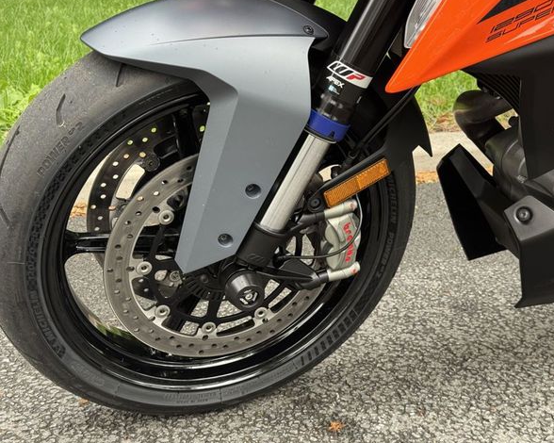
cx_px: 270
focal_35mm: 51
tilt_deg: -19.2
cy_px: 221
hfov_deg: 36.7
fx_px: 836
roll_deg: -1.0
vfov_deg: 29.7
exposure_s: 1/60
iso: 100
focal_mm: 6.76
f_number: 1.78
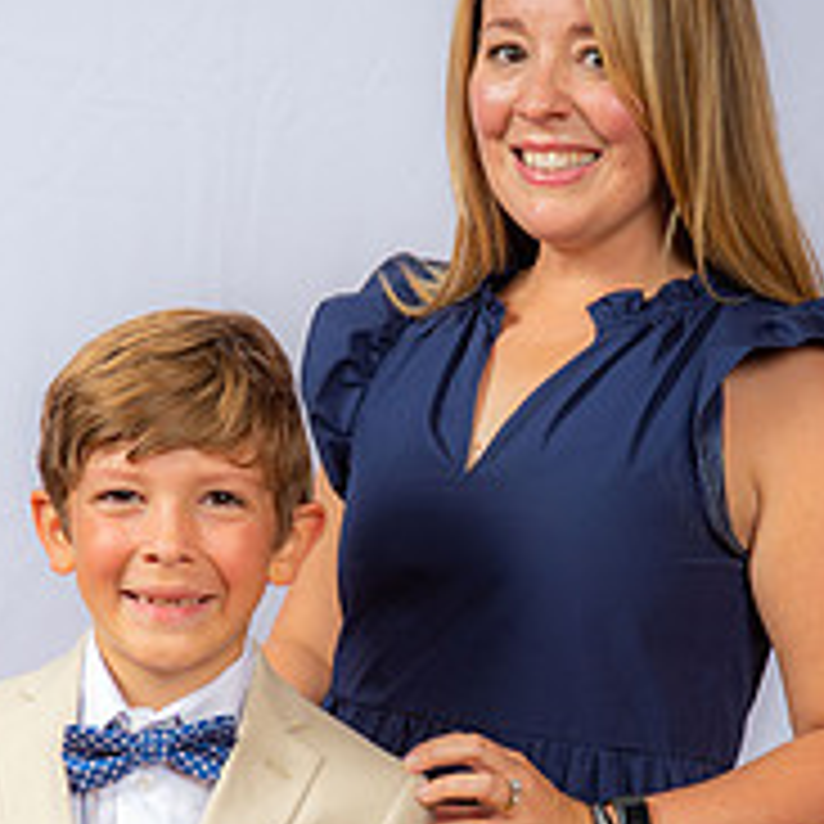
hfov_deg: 12.0
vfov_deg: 11.9
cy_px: 639
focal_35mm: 146
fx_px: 3932
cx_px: 426
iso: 250
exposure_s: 1/160
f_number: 6.3
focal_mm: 70
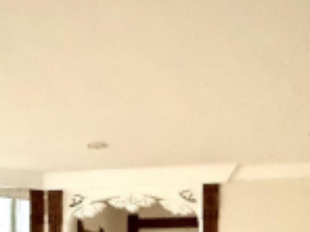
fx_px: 564
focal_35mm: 63
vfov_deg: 20.7
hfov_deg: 30.6
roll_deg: +1.0
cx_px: 120
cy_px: 322
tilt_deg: +0.4
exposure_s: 1/60
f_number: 2.2
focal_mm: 2.22
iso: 1000
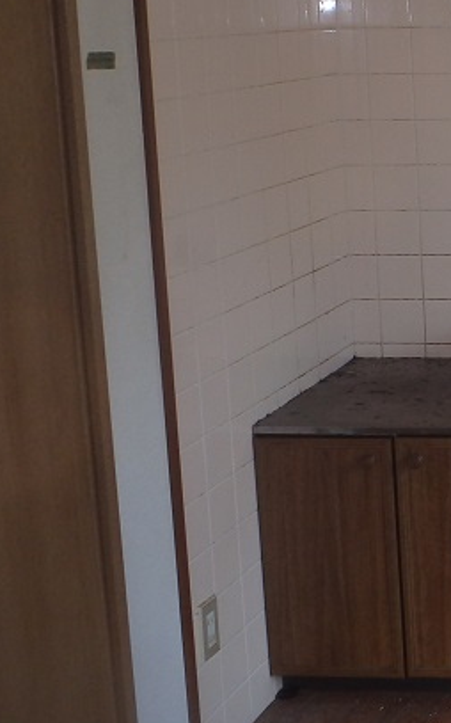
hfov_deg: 14.9
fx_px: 1437
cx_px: 875
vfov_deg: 28.0
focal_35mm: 73
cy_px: 211
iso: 125
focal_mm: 5
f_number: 3.9
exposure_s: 1/80
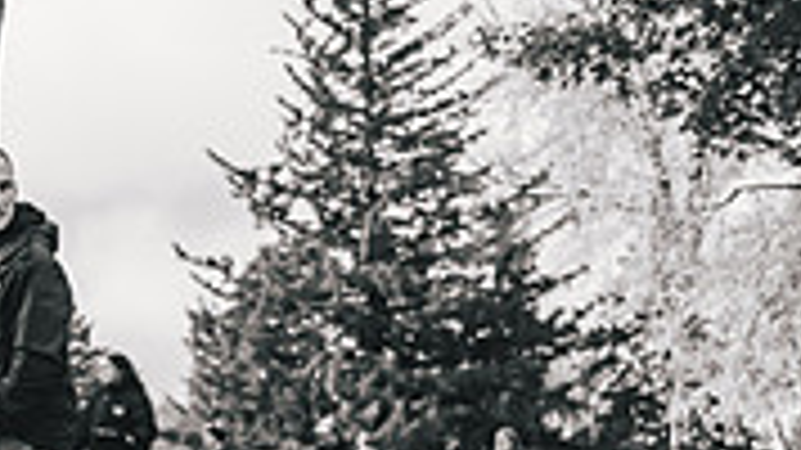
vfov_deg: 5.6
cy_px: 376
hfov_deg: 9.9
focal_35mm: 217
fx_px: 4608
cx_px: 792
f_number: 6.3
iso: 400
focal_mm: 63
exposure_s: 1/1000
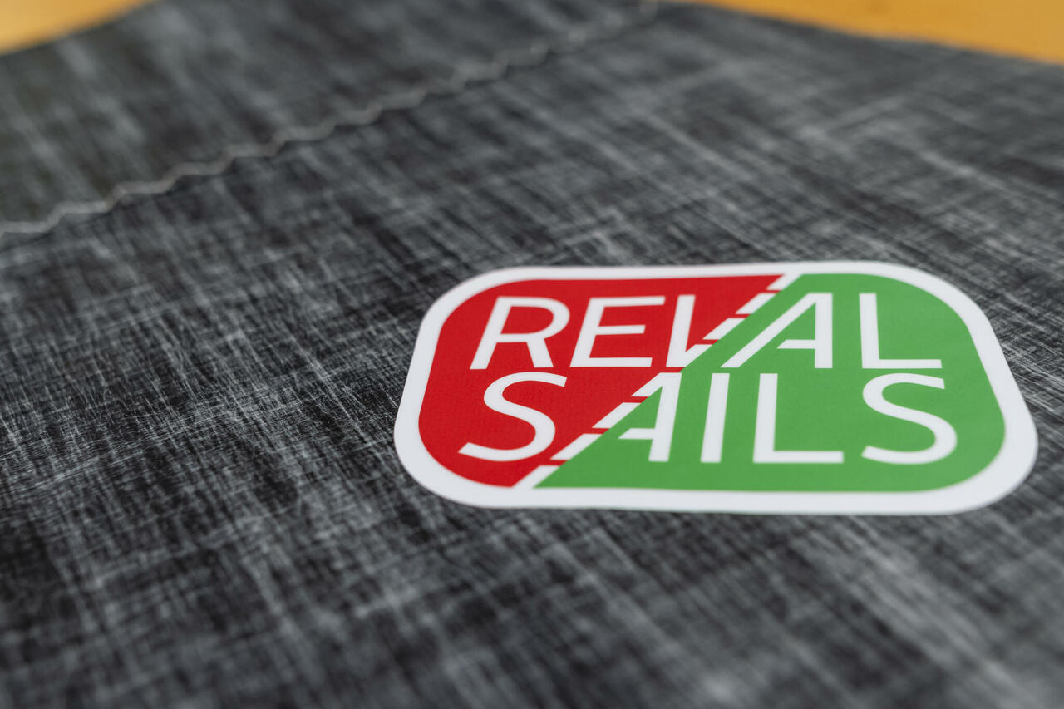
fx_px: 1064
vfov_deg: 36.9
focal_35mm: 36
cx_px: 532
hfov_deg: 53.1
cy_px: 354
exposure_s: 1/60
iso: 500
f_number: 2.8
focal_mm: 24
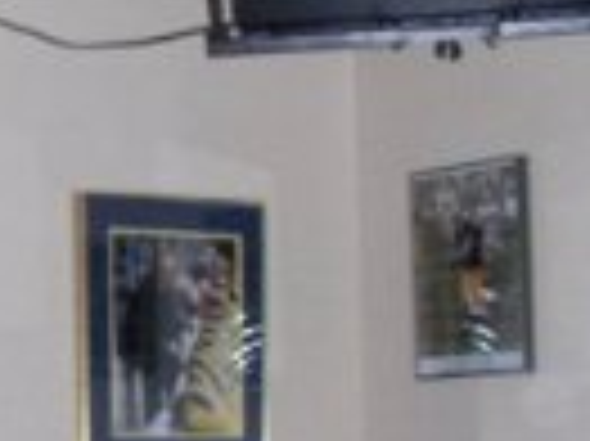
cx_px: -117
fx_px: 2673
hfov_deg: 12.3
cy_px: 590
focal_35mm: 157
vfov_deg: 9.3
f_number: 3.5
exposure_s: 1/60
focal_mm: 6.5
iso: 100
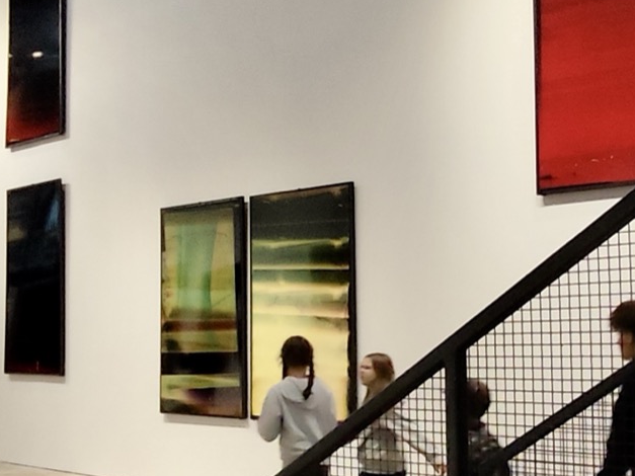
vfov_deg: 32.7
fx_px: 807
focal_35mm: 44
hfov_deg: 41.4
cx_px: 495
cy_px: 305
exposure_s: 1/50
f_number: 2.2
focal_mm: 1.65
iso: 320
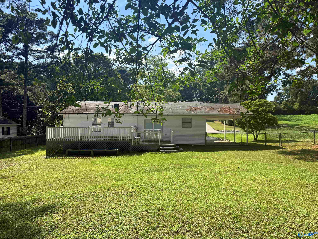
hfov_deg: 71.6
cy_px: 120
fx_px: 220
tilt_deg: +0.4
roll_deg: -0.9
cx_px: 159
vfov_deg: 56.8
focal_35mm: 24
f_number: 1.78
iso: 100
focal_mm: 6.76
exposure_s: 1/3425
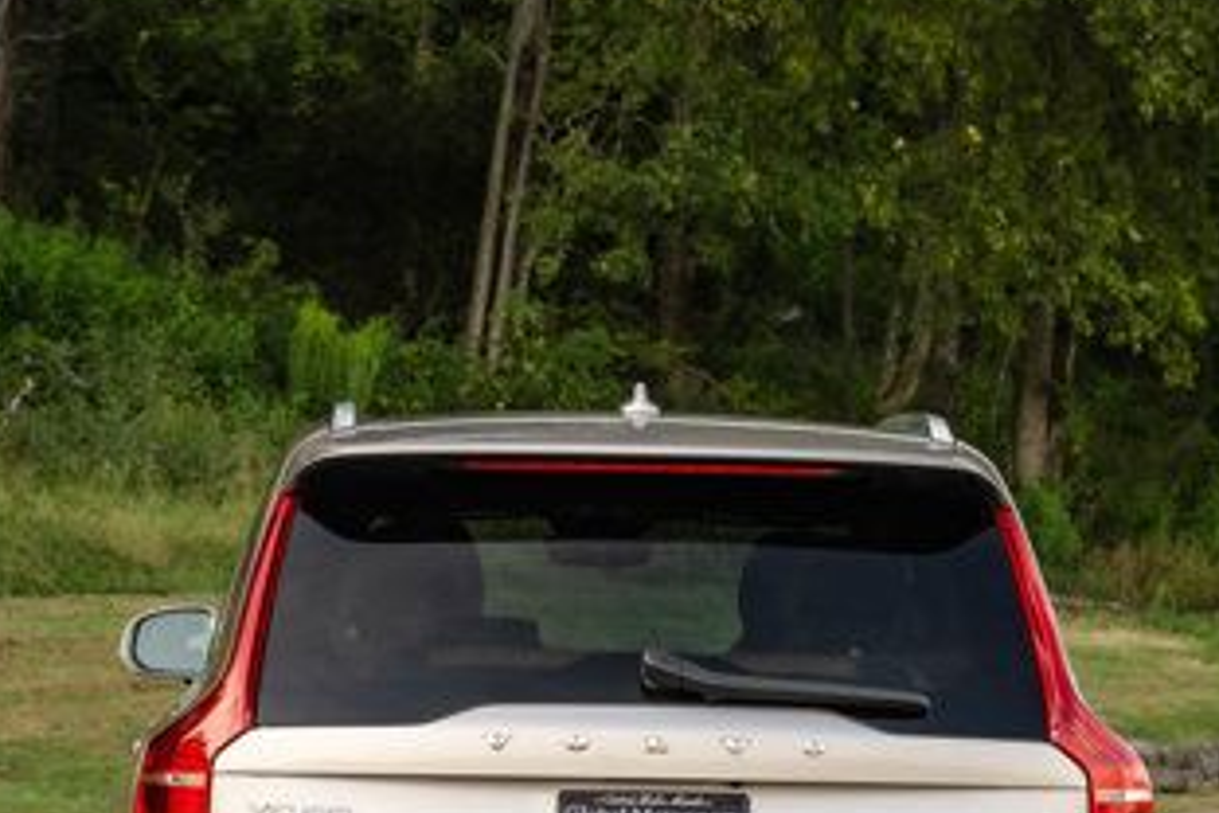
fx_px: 4300
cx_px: 687
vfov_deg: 10.7
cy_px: 776
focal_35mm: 127
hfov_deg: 16.1
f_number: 6.3
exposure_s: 1/640
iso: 640
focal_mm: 52
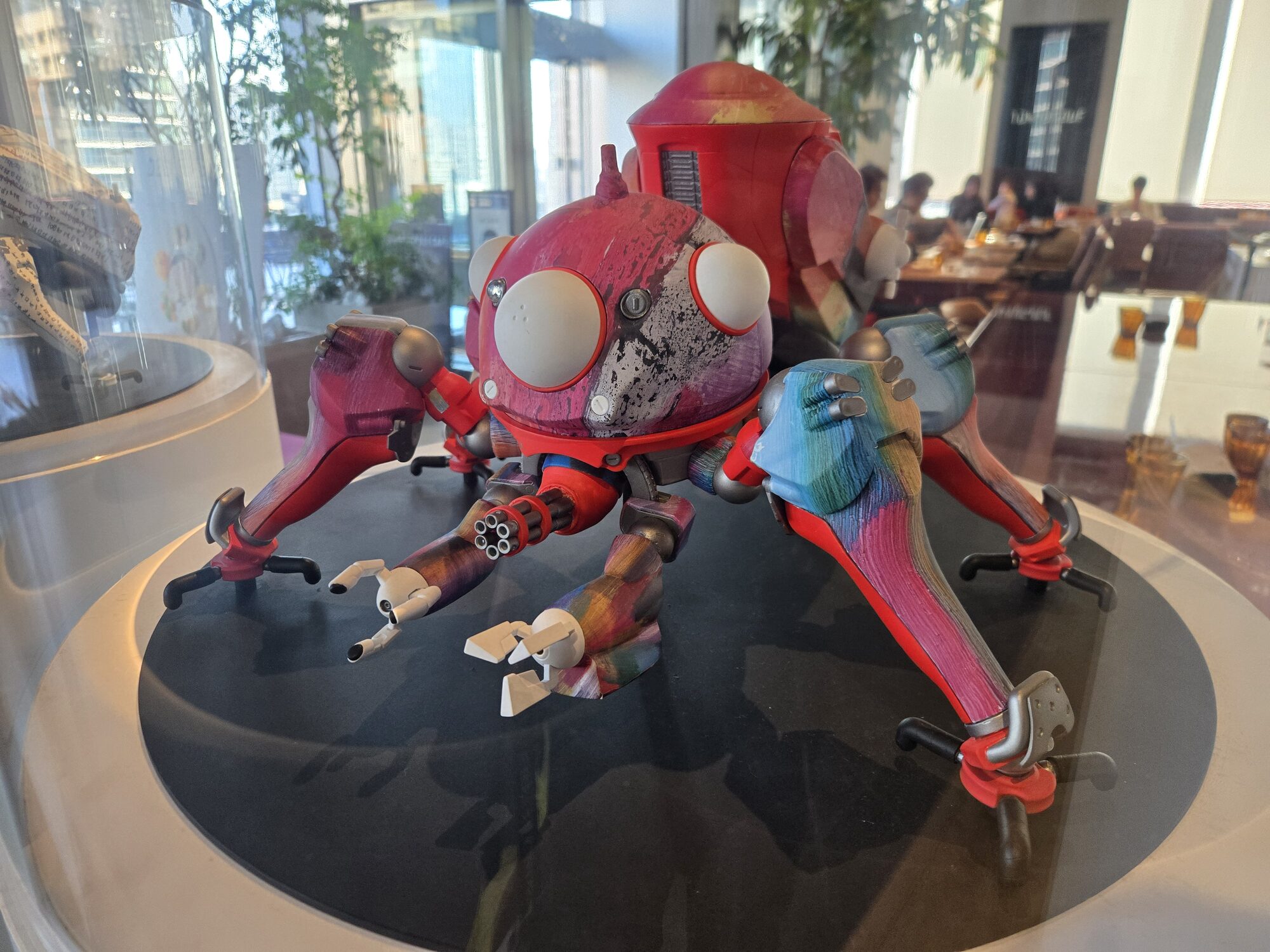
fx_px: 844
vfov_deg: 58.9
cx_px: 635
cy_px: 476
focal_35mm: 23
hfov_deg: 73.9
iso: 200
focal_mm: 5.4
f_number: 1.8
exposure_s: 1/180
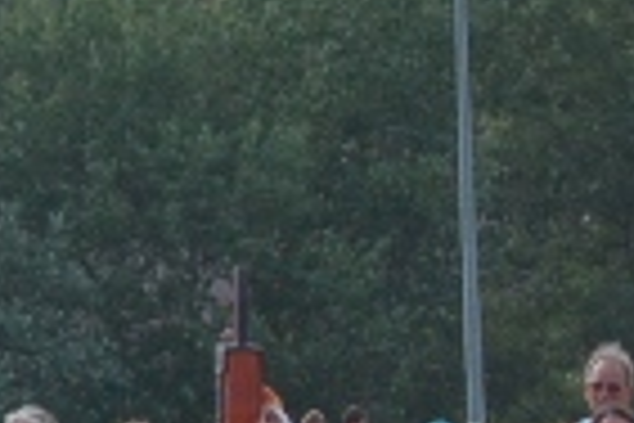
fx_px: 10453
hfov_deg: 3.5
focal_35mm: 594
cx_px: -321
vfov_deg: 2.3
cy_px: 371
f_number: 5.6
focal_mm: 55
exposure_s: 1/500
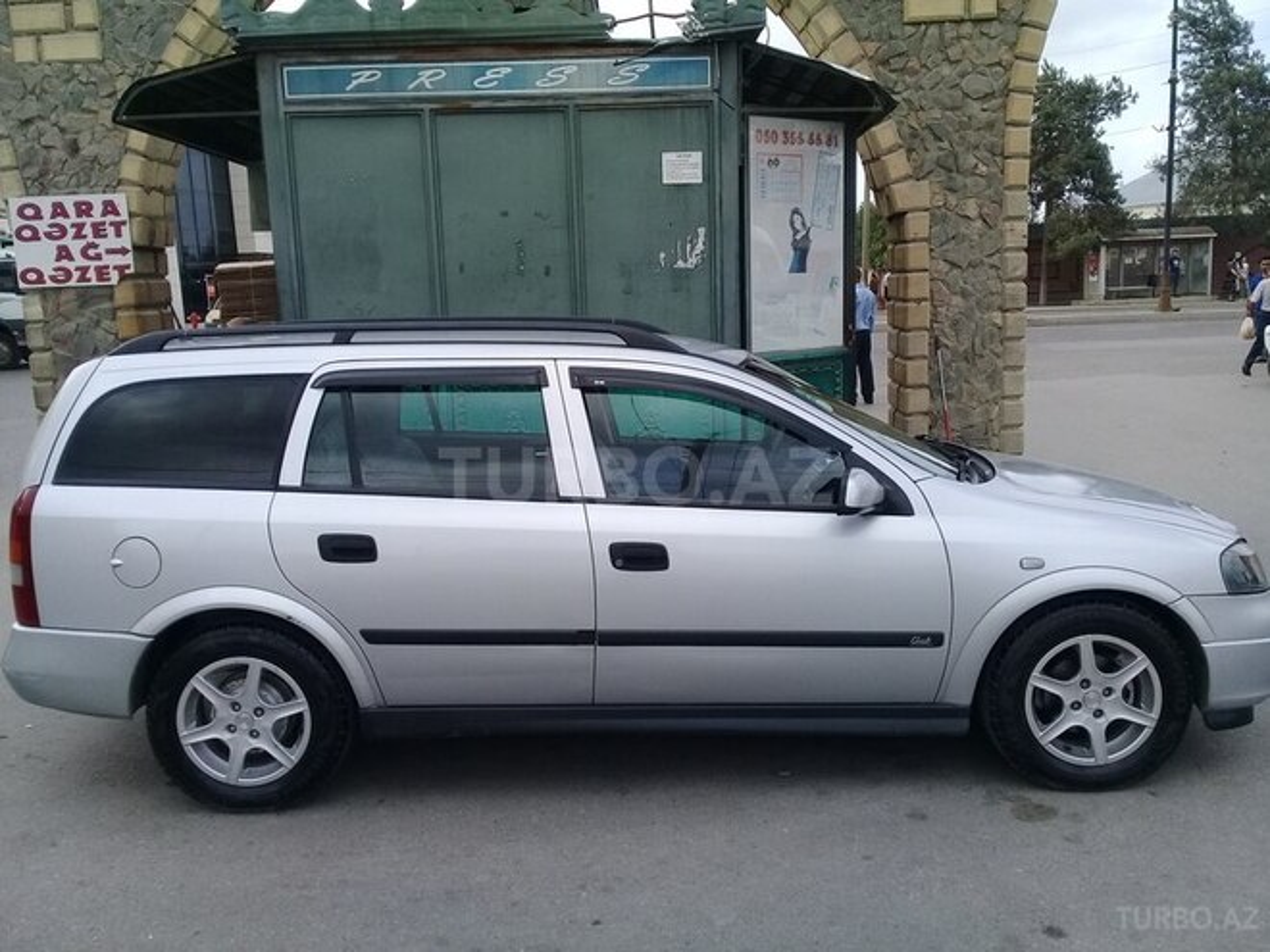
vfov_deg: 45.4
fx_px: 1137
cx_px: 635
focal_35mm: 31
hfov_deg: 58.4
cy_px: 476
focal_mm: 3.3
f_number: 2.2
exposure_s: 1/370
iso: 50
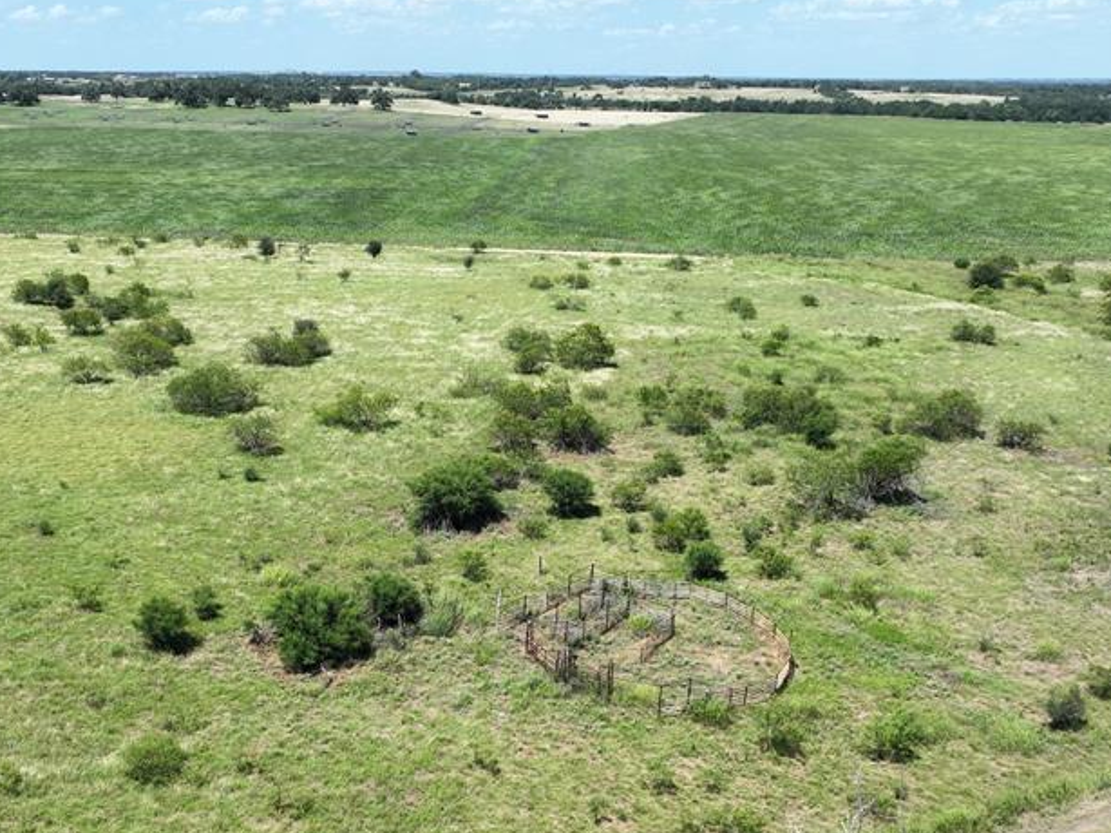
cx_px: 414
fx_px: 1283
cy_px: 613
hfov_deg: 46.4
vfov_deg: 35.2
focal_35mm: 40
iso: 120
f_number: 2.8
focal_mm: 12.29
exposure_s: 1/1250
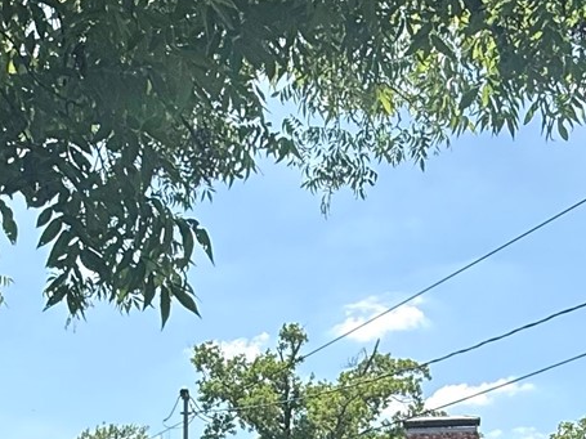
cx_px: 286
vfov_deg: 20.5
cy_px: 624
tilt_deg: -0.2
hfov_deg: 30.7
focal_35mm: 63
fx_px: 1066
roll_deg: -0.2
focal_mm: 2.22
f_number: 2.2
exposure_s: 1/1572
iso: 50
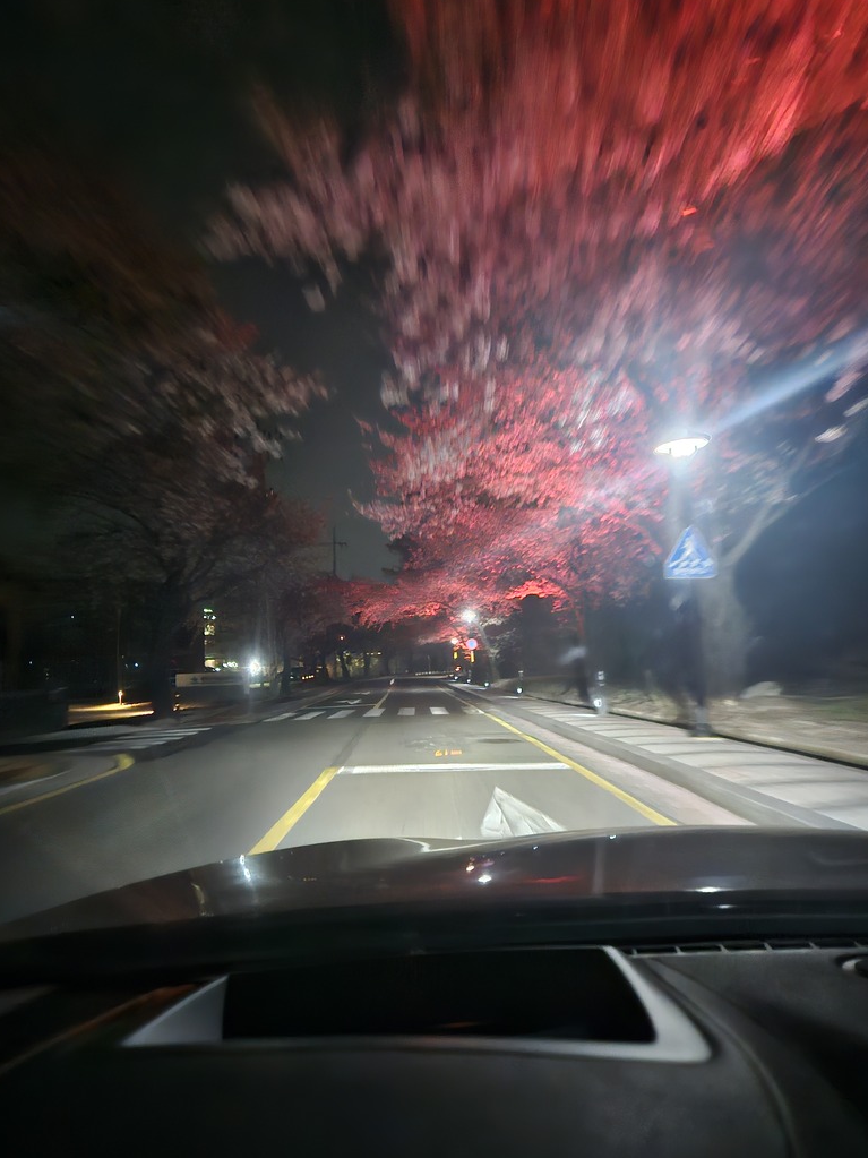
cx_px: 423
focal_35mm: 24
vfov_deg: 71.6
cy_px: 570
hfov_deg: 56.8
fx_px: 803
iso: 1600
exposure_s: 1/13
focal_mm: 5.4
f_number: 1.8
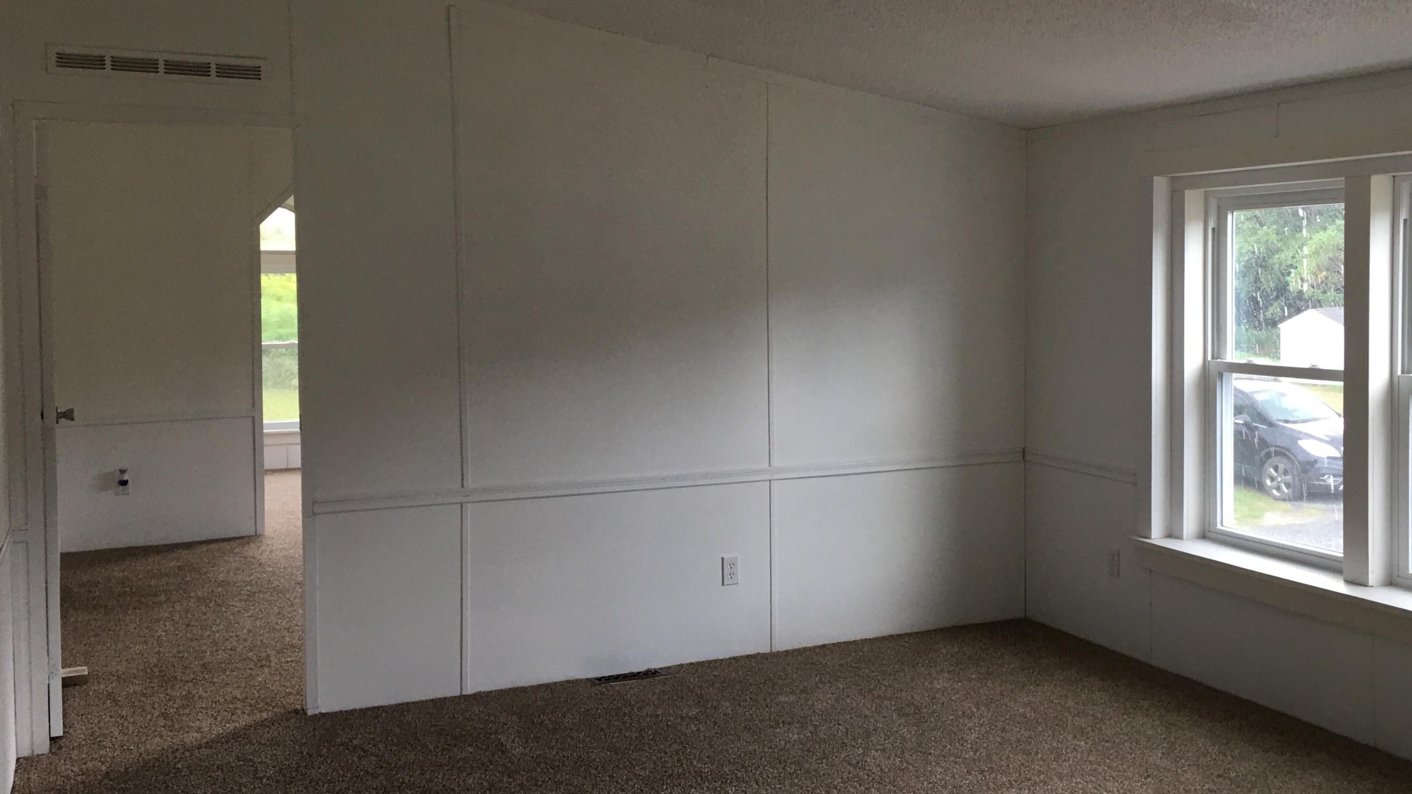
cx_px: 821
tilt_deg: -3.9
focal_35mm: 37
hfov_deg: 53.8
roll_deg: +0.8
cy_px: 382
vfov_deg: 32.0
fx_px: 1385
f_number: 2.2
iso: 25
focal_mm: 4.15
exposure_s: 1/30
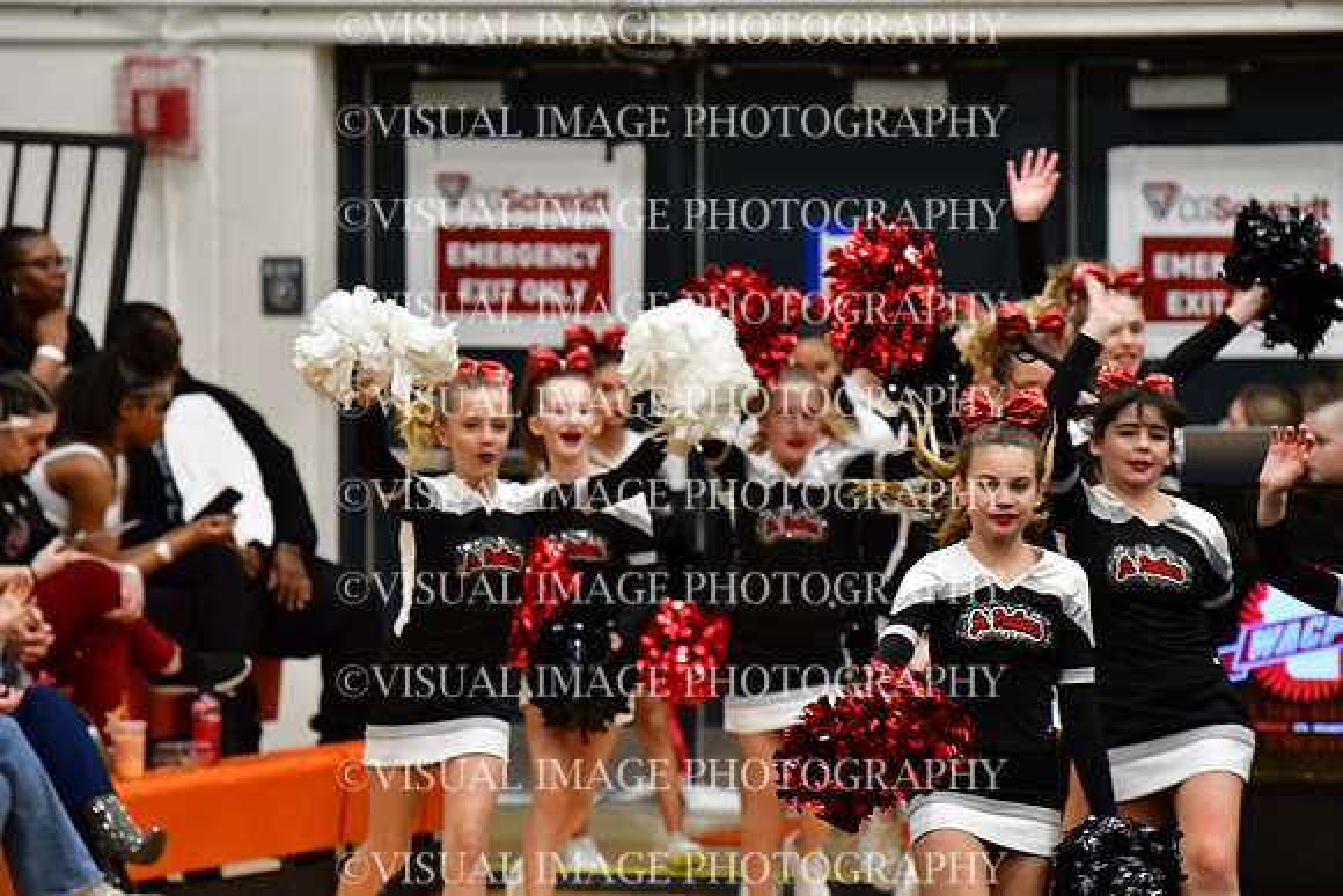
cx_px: 672
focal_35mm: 300
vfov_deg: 4.6
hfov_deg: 6.9
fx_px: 11194
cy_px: 448
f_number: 3.5
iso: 4000
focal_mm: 200
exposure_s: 1/500
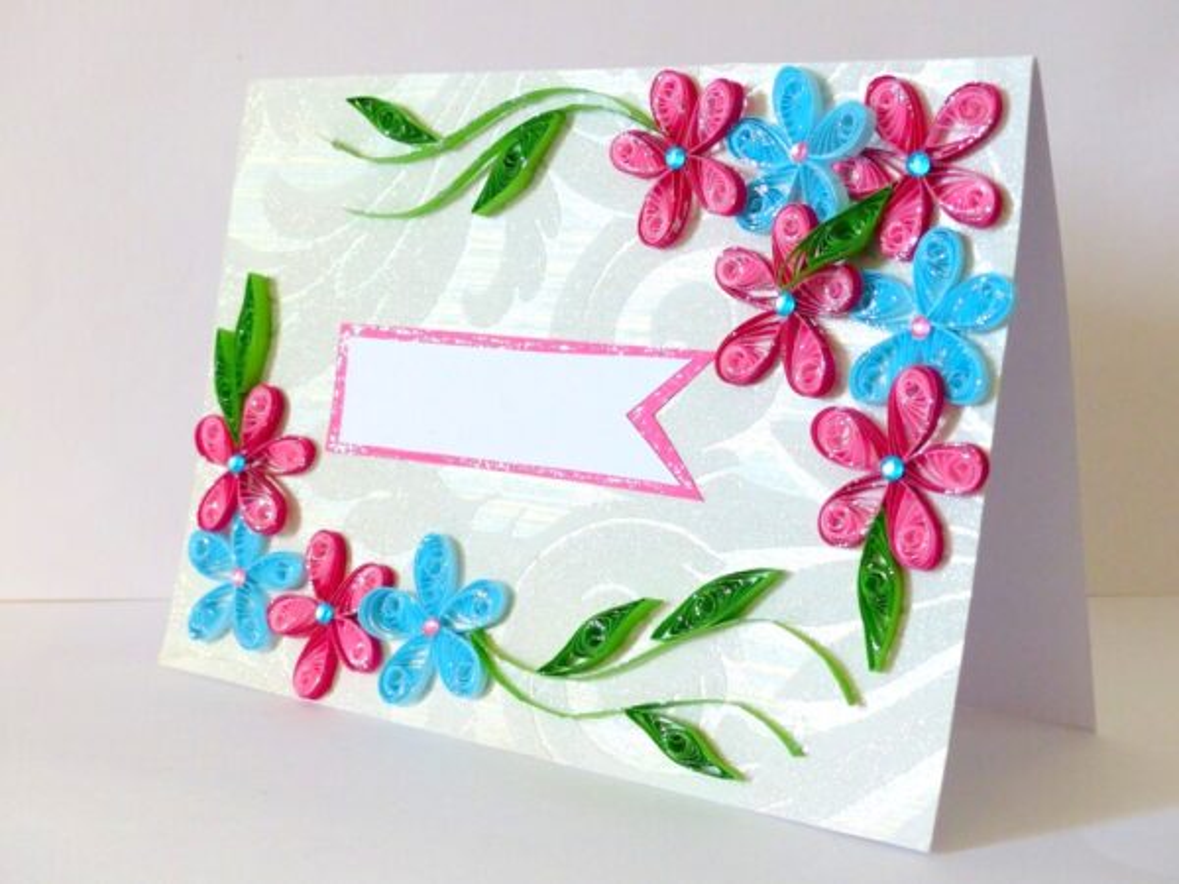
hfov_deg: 35.5
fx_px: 1839
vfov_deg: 27.0
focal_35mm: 54
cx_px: 590
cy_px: 442
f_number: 2.8
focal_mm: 9.8
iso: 250
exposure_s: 1/60
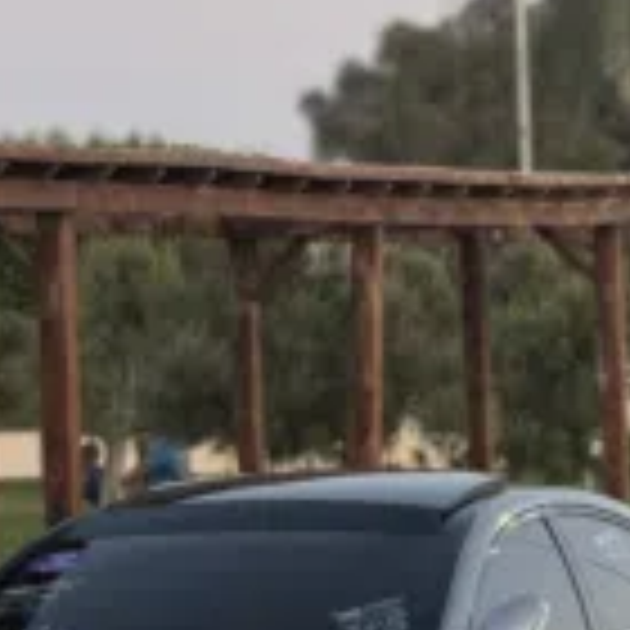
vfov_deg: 5.8
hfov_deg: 5.8
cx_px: 230
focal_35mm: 303
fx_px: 6239
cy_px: 284
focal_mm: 15.66
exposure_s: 1/99
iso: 200
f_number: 2.8
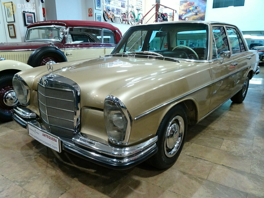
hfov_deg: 67.3
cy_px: 99
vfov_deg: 53.1
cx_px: 132
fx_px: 198
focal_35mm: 26
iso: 800
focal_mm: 4.45
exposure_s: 1/25
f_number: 3.5
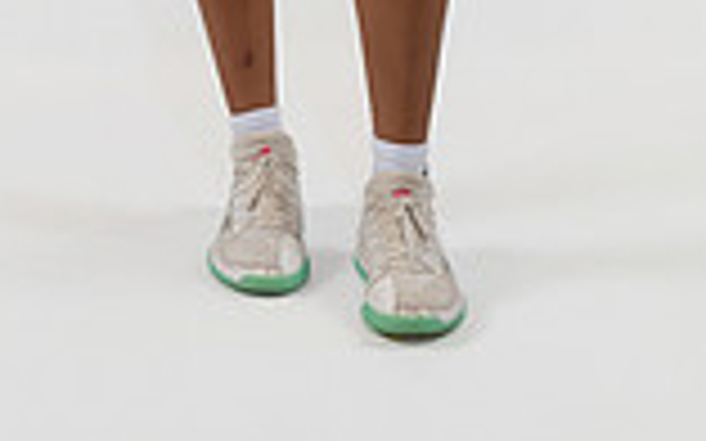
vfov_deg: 8.5
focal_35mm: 143
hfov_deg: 14.6
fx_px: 2756
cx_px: 261
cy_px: -540
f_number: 4
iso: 400
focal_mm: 49.1
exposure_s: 1/160
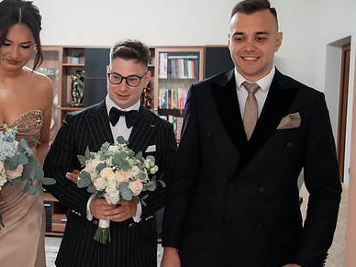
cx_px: 93
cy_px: 108
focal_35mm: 54
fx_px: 555
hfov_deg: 34.8
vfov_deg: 27.0
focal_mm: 30
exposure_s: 1/200
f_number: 2.8
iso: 1600
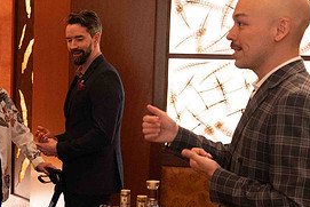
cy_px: 144
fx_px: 758
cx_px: 16
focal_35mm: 88
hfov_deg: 22.4
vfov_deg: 15.5
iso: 6400
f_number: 4.8
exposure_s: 1/60
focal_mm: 33.5
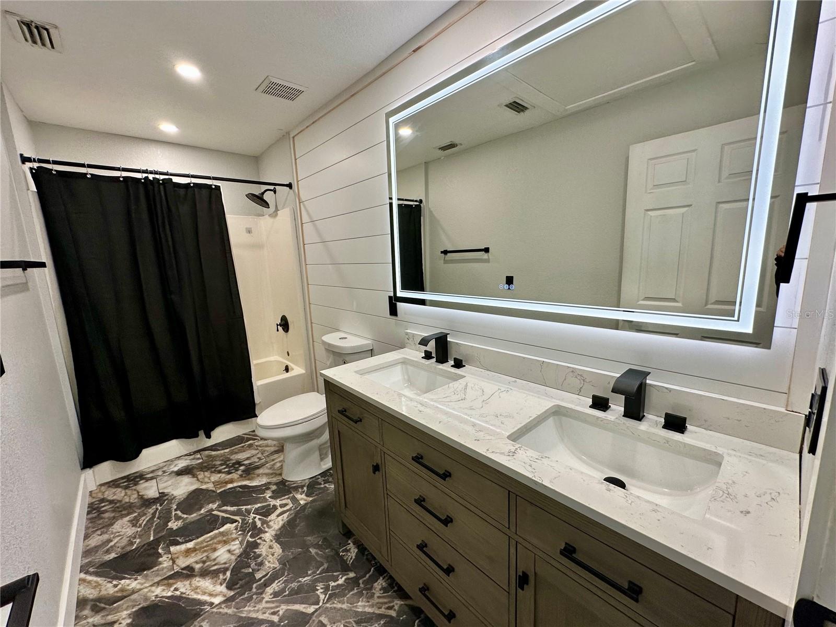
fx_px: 338
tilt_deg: -9.9
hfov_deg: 102.1
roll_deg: +2.0
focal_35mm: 14
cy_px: 314
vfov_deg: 85.7
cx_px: 418
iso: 125
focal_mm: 2.22
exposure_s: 1/120
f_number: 2.2
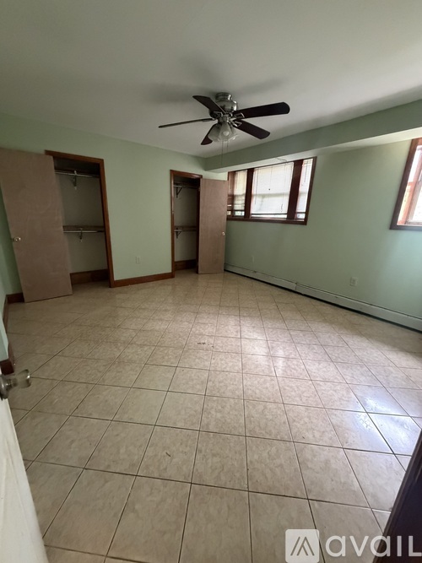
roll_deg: -2.2
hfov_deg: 85.7
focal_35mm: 14
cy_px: 282
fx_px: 228
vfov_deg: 102.1
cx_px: 211
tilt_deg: -15.7
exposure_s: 1/60
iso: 1000
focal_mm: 2.22
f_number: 2.2
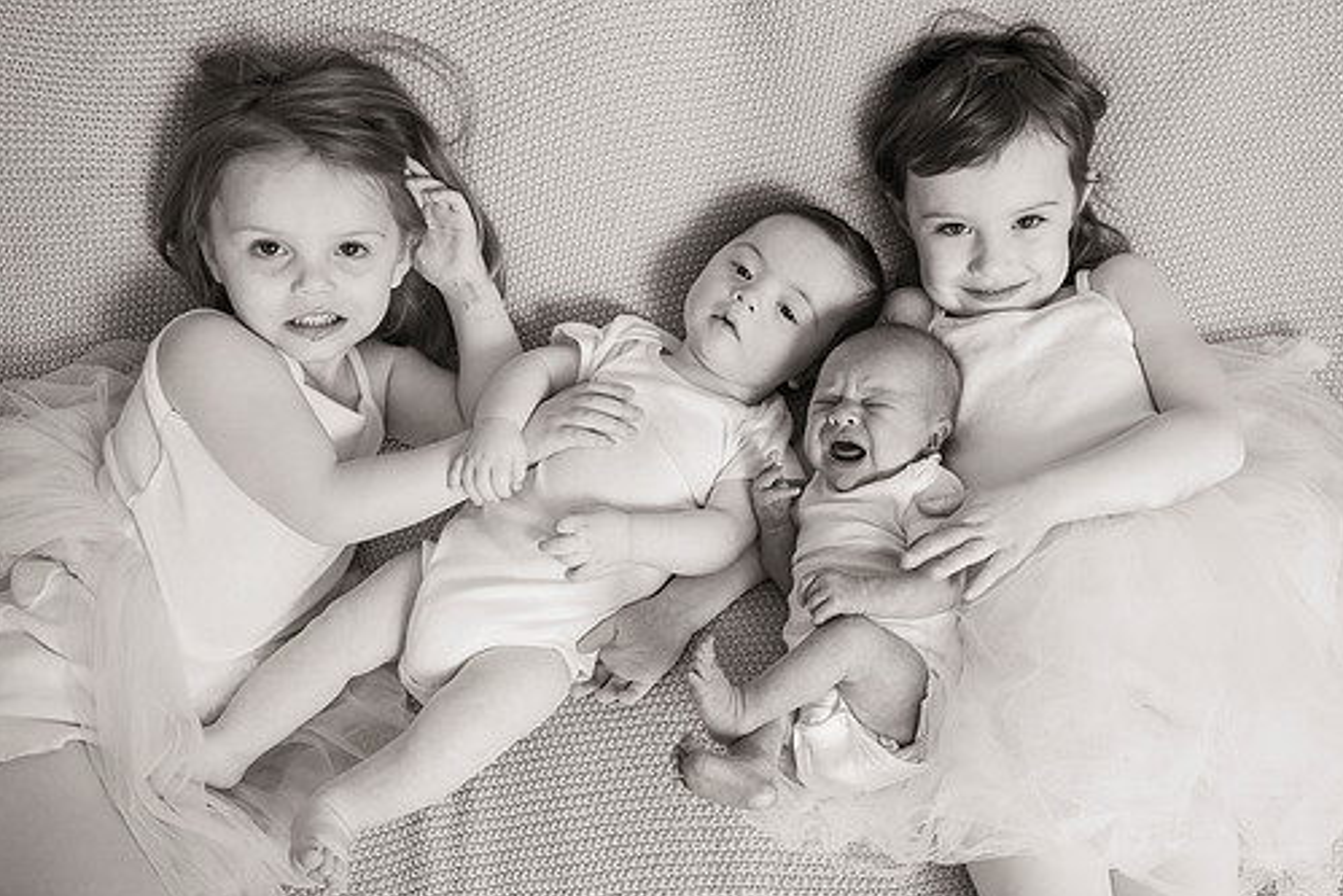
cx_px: 744
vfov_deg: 35.1
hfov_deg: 50.6
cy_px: 483
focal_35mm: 38
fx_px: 1418
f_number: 3.5
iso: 200
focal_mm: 32
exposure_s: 1/125
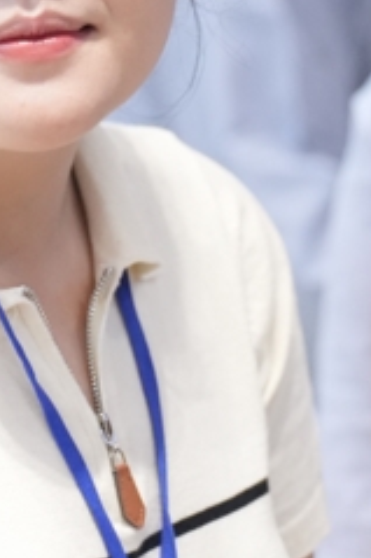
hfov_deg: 3.2
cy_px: 281
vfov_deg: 4.8
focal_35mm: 429
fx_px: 6641
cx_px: -35
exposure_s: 1/200
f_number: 2.8
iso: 4000
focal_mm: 105
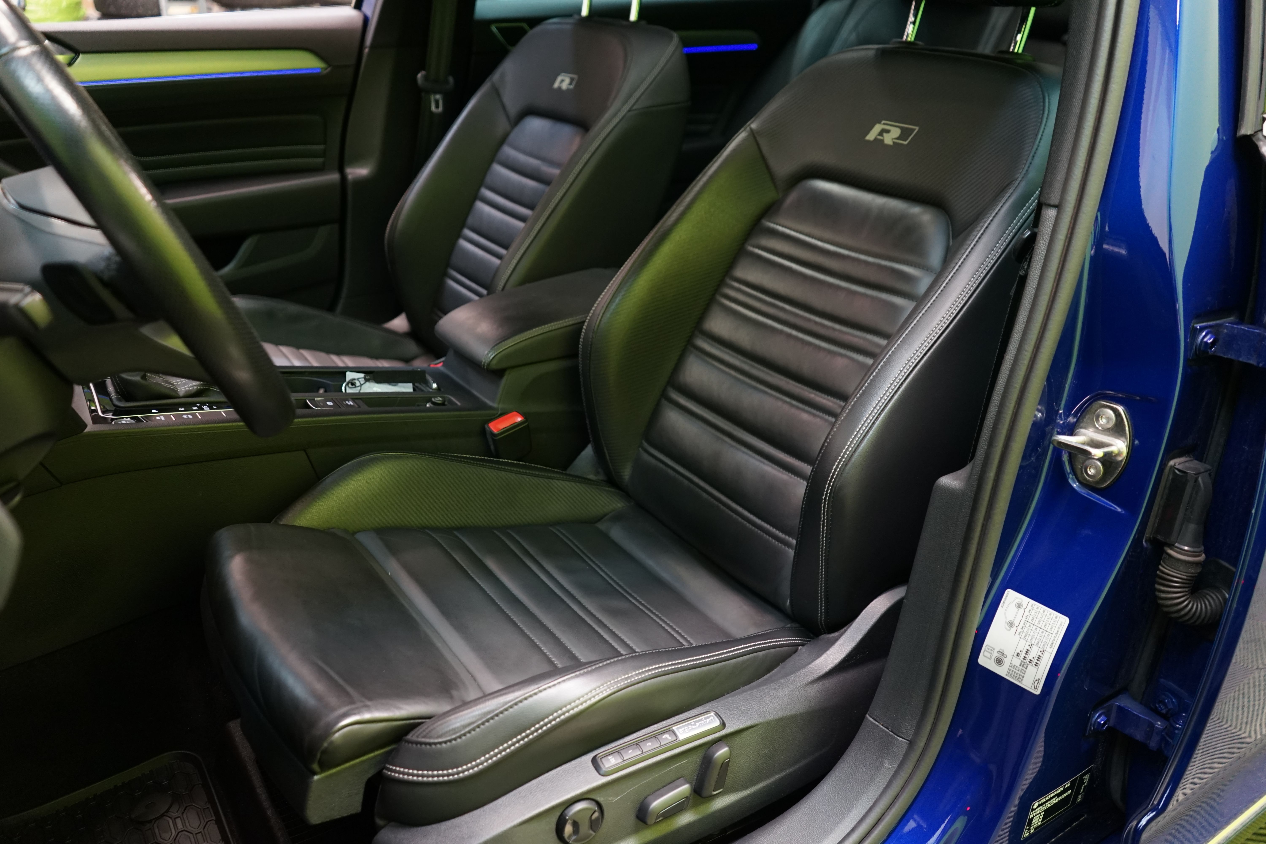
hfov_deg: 65.5
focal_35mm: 28
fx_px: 985
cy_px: 422
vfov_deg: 46.4
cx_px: 633
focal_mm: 28
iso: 1250
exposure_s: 1/30
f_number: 3.5
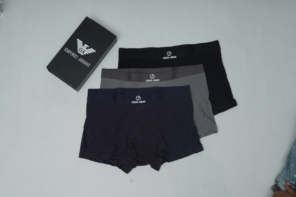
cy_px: 98
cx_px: 148
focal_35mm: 50
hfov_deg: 39.6
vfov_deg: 27.0
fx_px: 411
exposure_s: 1/200
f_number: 6.3
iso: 320
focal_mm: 50
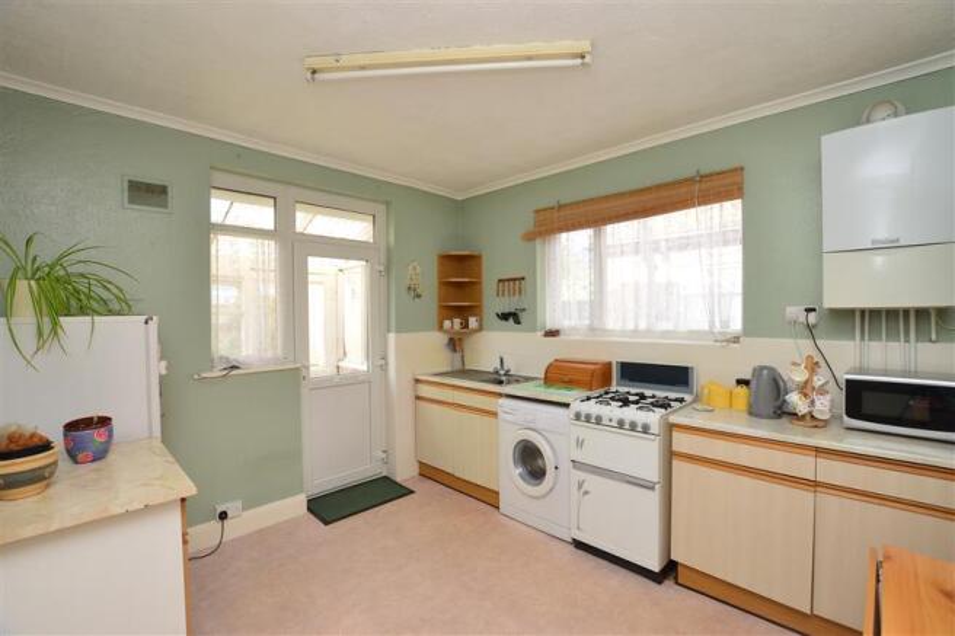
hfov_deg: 100.4
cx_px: 478
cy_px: 318
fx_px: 398
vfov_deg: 77.3
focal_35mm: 15
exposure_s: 1/50
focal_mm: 10
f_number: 5
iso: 200
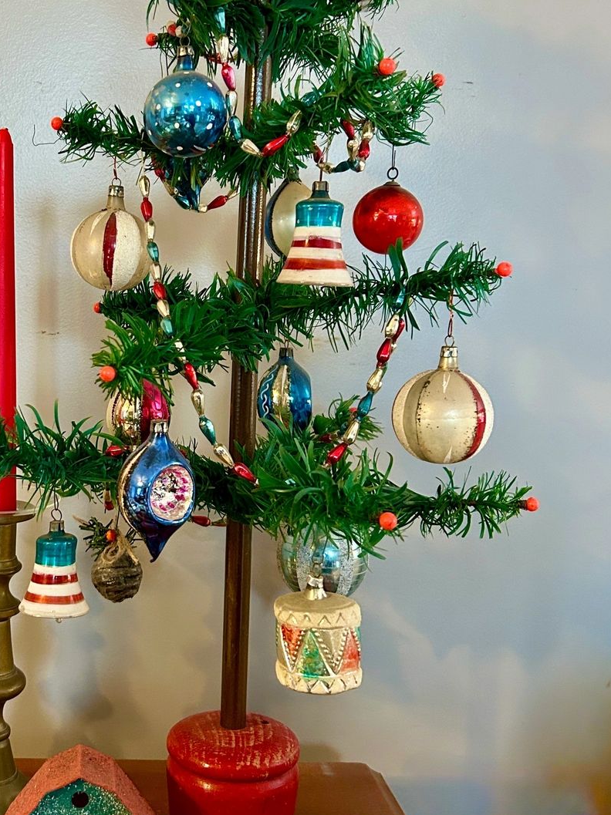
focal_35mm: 42
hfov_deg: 33.5
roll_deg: -1.6
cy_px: 386
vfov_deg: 44.8
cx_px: 133
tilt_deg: -4.5
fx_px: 989
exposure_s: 1/60
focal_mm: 5.7
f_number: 1.5
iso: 400
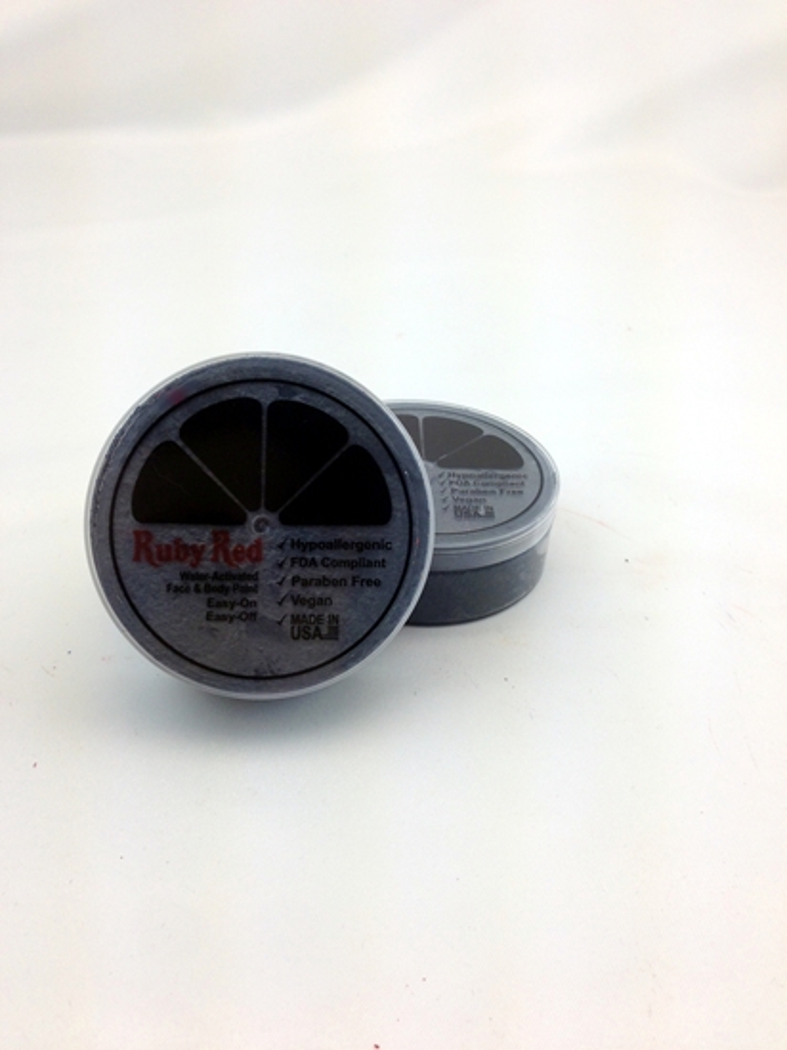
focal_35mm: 33
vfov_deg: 55.4
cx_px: 394
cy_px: 525
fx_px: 1001
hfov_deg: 42.9
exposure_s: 1/162
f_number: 2.4
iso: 50
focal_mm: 4.12
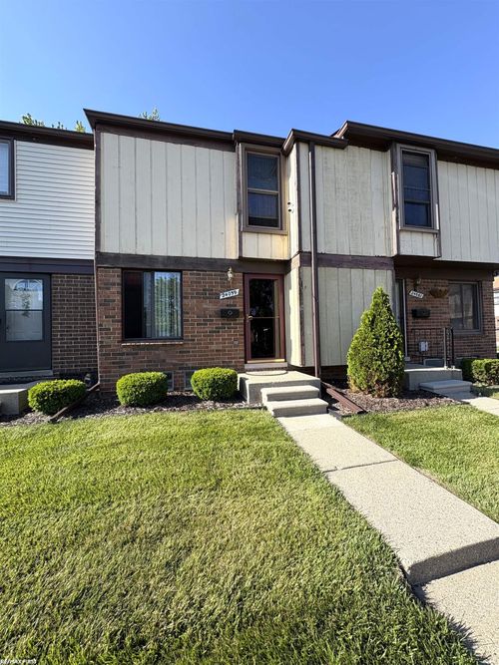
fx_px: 269
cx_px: 250
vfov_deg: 102.1
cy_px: 332
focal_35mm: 14
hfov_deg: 85.7
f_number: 2.2
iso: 50
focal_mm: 2.22
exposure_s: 1/821
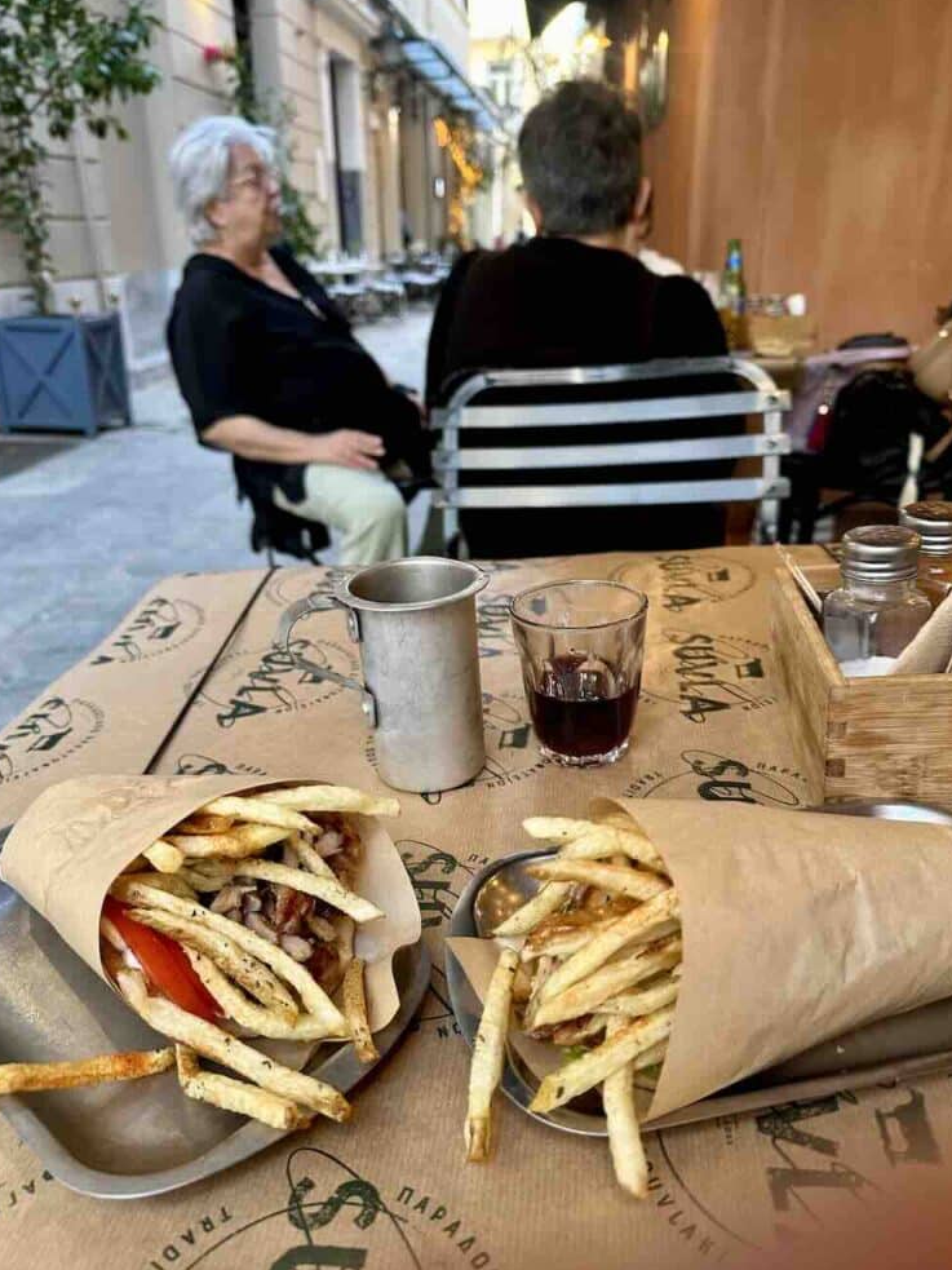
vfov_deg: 69.4
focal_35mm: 25
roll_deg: +0.2
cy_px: 652
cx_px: 483
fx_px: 917
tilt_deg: -25.9
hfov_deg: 54.9
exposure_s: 1/50
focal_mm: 6.86
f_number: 1.78
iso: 160
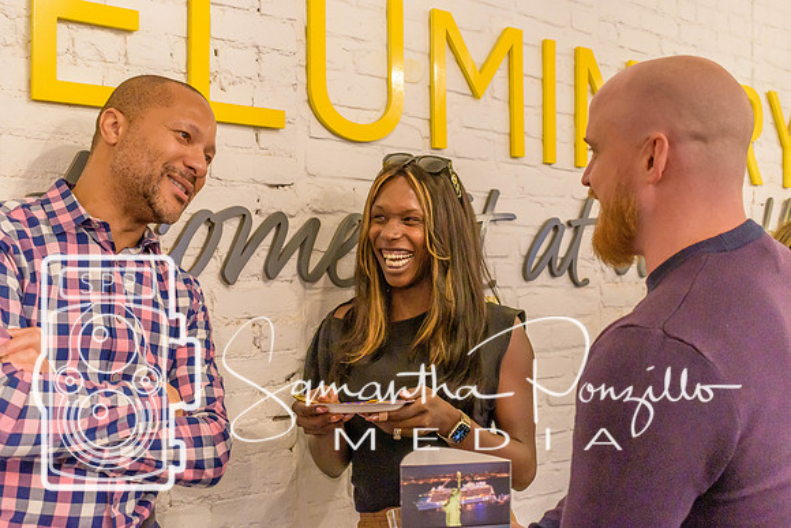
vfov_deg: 30.5
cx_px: 396
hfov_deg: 44.4
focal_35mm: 44
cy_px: 264
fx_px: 968
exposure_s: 1/60
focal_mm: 27
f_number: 4
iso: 1600
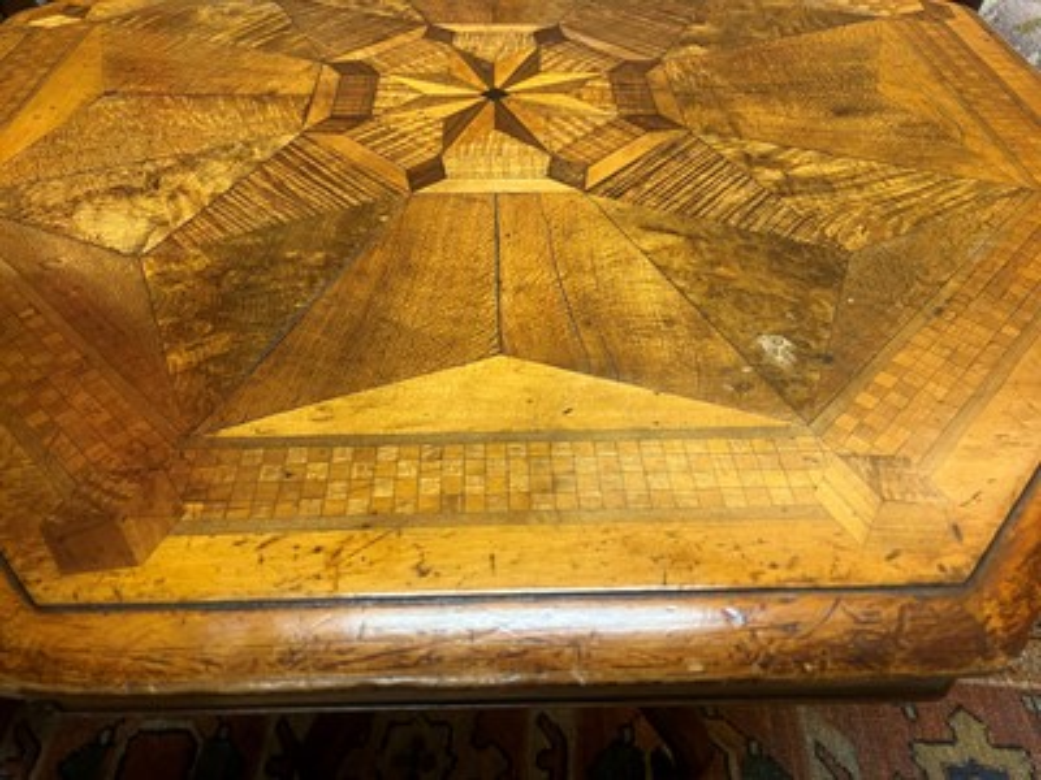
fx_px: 782
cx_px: 520
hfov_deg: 67.3
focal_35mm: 26
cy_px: 390
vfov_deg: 53.1
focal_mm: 5.1
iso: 125
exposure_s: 1/50
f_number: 1.6
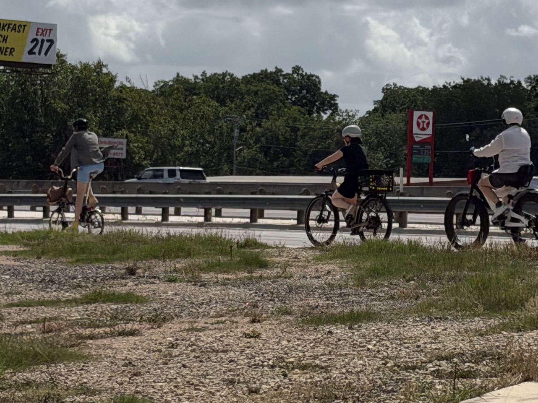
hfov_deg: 13.0
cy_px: 153
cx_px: 421
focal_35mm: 151
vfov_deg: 9.8
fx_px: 2346
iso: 64
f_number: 1.78
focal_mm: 6.76
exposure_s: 1/16129
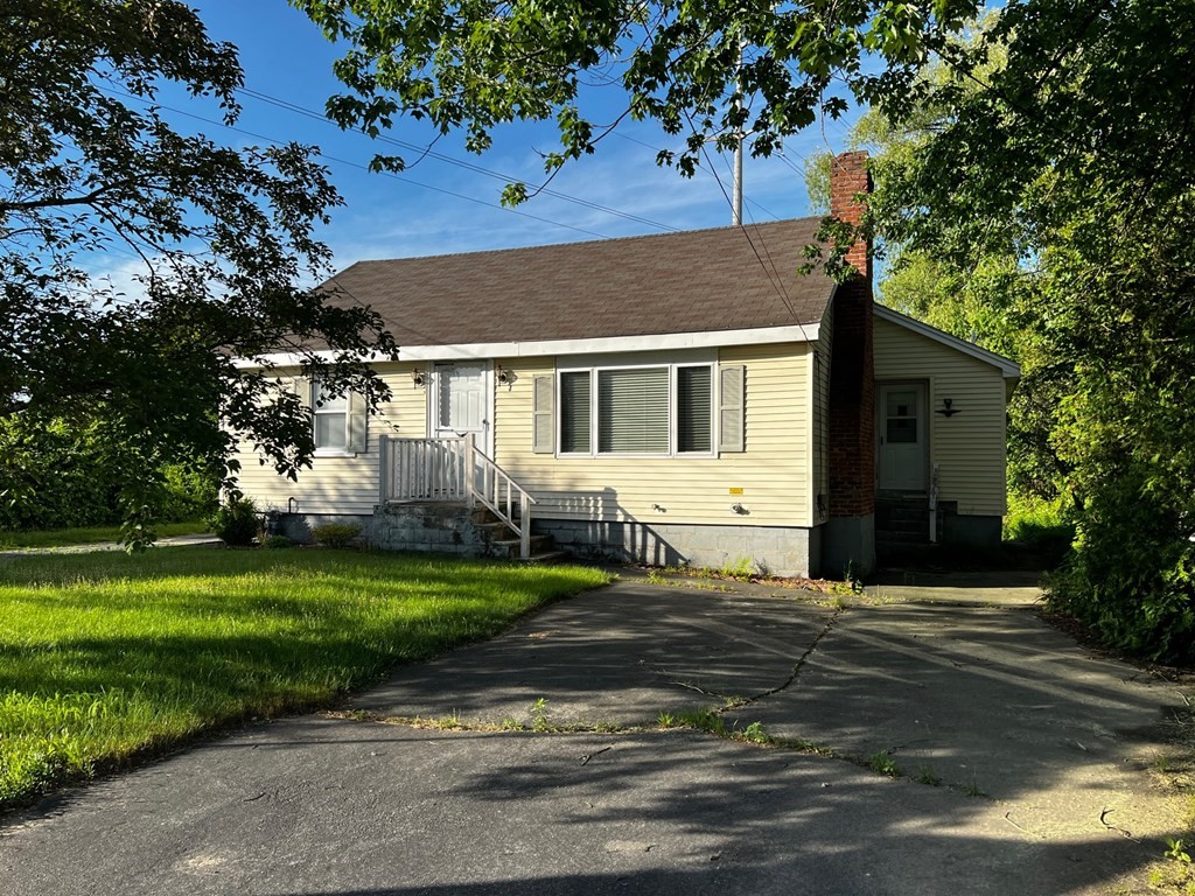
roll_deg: -0.2
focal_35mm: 26
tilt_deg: +0.9
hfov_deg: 67.3
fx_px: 898
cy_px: 448
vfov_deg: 53.1
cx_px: 598
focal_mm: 5.7
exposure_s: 1/2513
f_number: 1.5
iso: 50
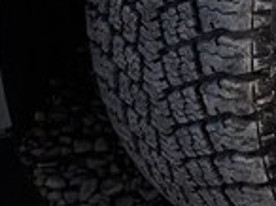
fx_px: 732
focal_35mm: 92
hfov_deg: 20.0
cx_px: 331
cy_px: -59
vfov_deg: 15.3
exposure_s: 1/258
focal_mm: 3.6
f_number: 1.9
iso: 40
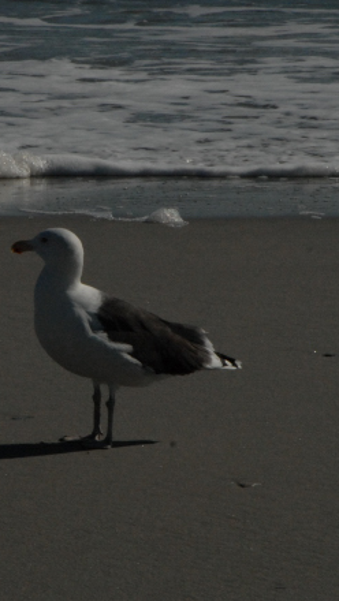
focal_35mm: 343
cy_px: 303
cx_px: 67
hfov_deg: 3.5
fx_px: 5473
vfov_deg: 6.3
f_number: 22
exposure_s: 1/2000
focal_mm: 120
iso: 800
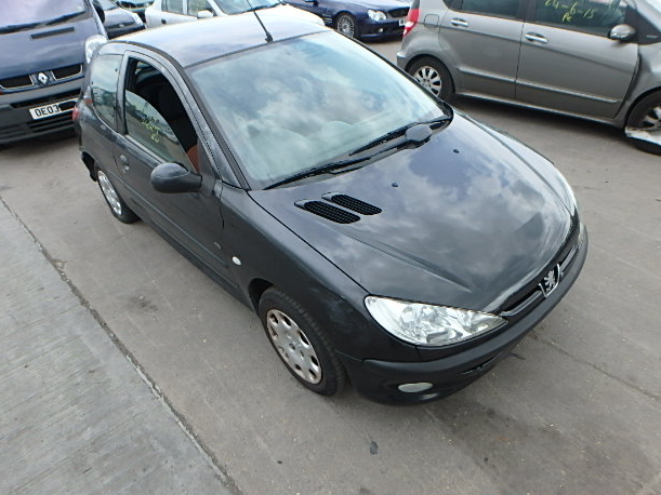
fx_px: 420
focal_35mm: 22
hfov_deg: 76.4
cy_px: 250
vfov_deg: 61.1
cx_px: 335
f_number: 3.5
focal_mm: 3.7
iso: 125
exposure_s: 1/250
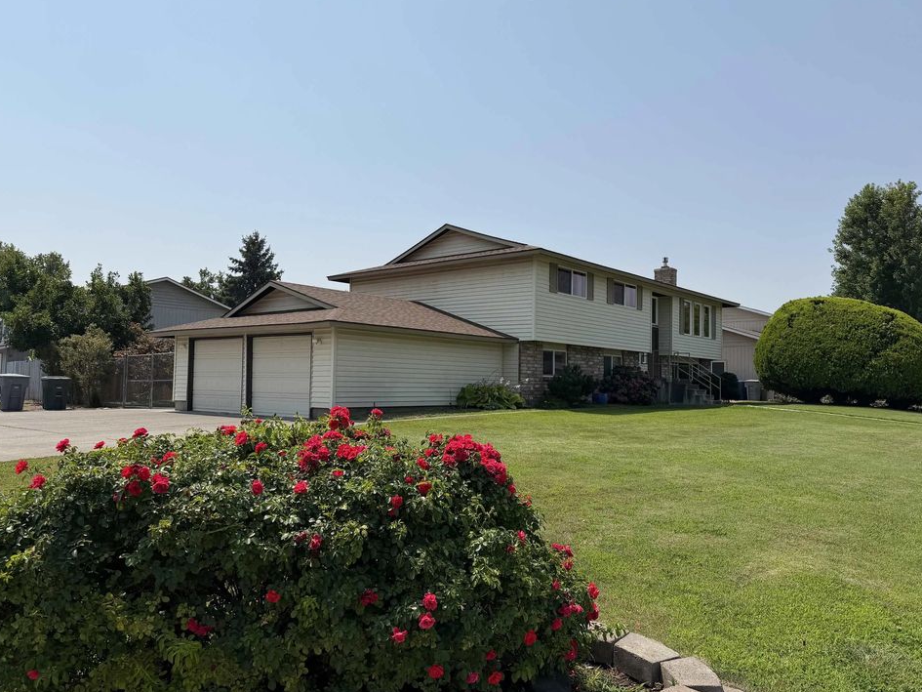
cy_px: 337
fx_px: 693
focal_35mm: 26
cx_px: 471
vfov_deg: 53.1
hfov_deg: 67.3
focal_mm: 6.76
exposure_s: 1/9091
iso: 80
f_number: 1.78
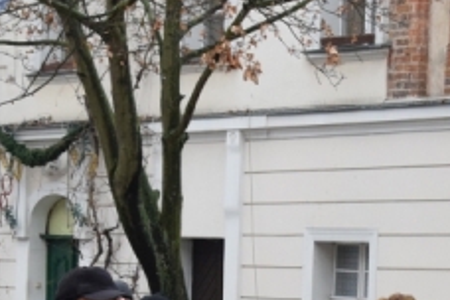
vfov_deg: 7.6
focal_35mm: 179
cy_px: 312
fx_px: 2237
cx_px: 476
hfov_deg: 11.3
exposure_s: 1/250
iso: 1600
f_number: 8
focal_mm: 34
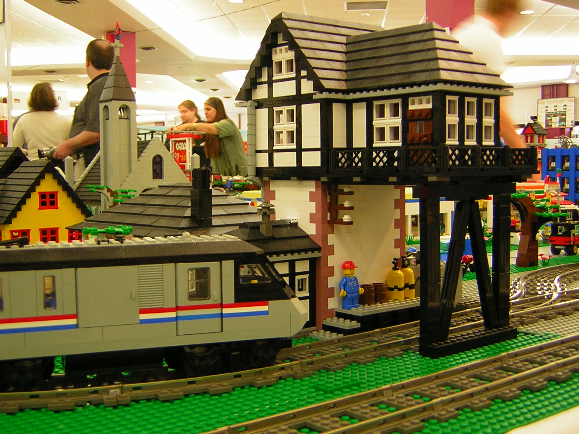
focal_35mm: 47
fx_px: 786
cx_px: 290
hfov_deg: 40.4
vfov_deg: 30.9
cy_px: 217
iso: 65
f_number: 2.9
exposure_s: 1/4.2
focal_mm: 6.1
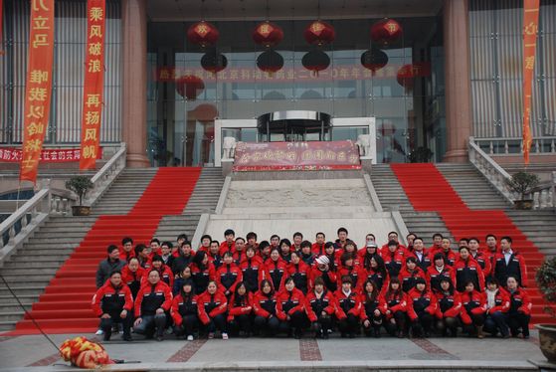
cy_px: 186
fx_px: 649
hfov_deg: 46.4
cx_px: 278
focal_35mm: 42
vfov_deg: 32.0
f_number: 4
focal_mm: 28
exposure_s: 1/320
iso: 400
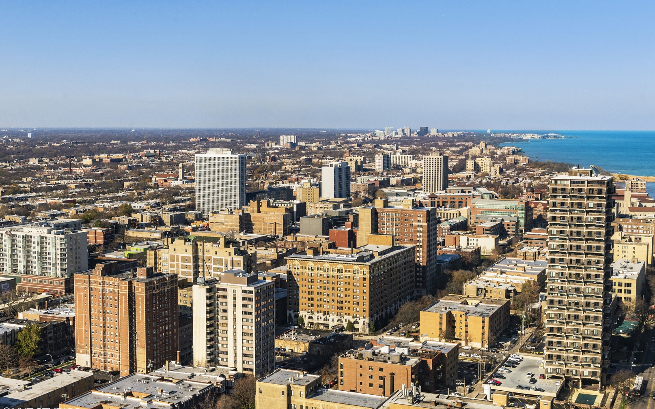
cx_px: 327
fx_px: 821
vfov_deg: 28.0
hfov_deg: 43.5
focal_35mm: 46
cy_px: 199
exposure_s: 1/2000
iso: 200
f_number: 8
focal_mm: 45
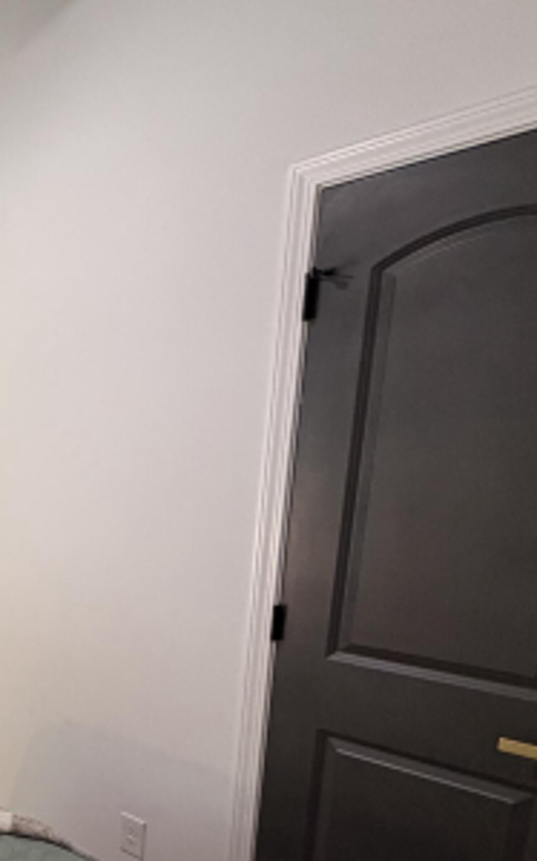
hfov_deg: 26.7
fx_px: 774
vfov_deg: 56.3
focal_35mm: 33
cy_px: 606
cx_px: -280
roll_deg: +4.3
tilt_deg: -12.4
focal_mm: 2.22
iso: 250
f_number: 2.2
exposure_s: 1/60
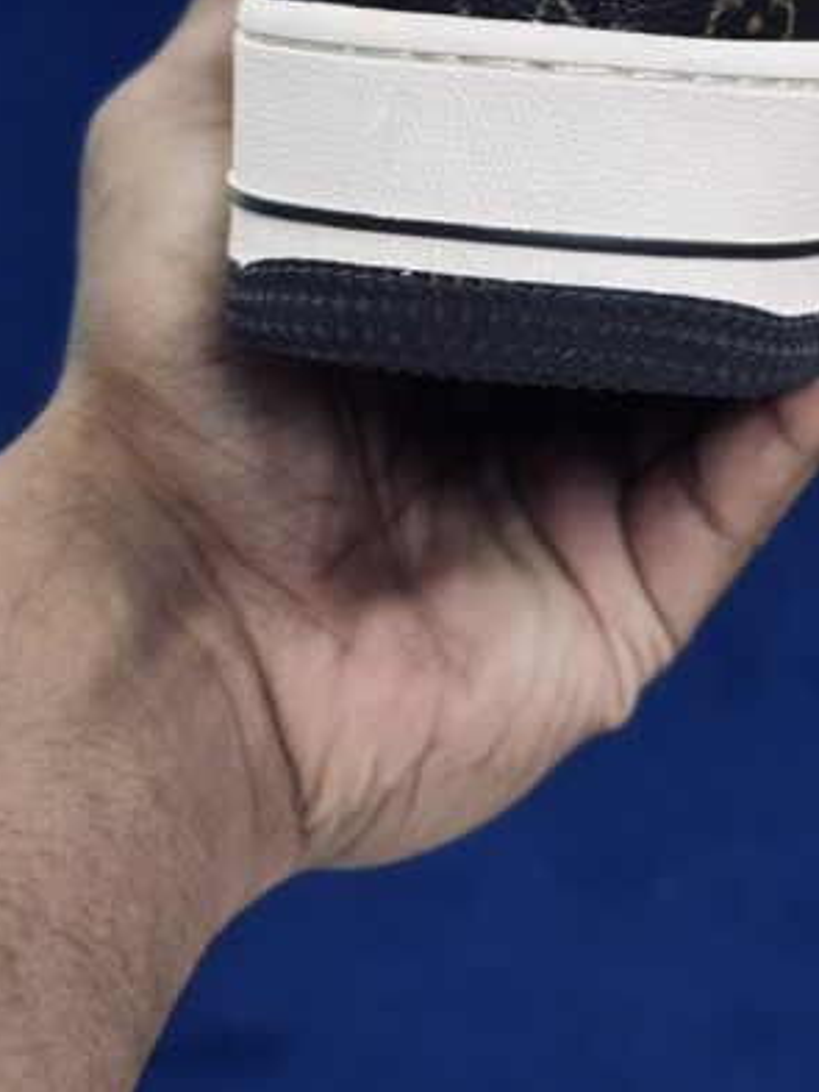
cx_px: 639
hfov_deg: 12.9
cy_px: -160
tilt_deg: -56.8
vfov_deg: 16.6
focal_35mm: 114
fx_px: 3594
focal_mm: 6.86
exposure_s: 1/100
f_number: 1.78
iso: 80
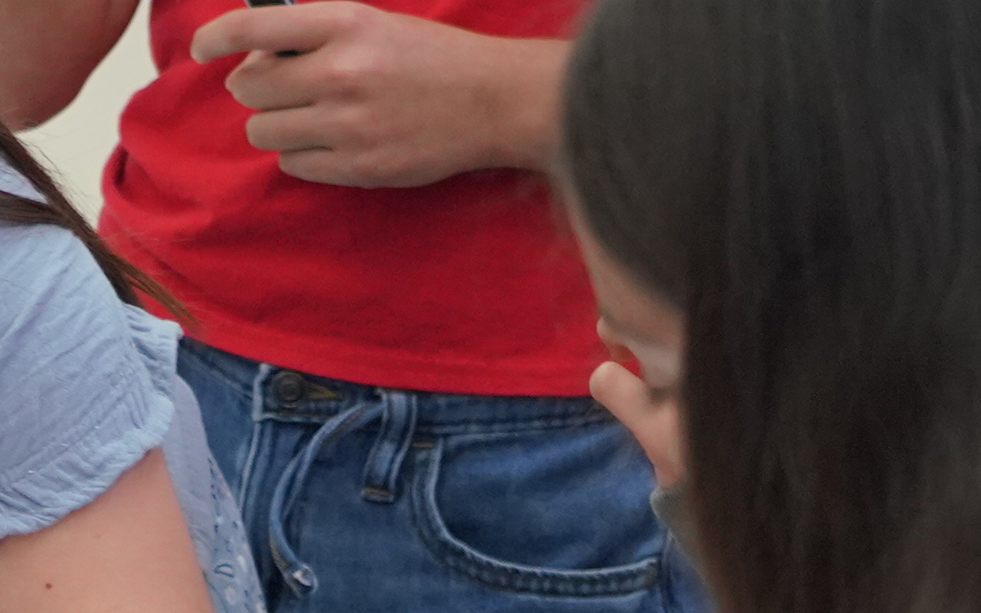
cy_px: 867
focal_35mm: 347
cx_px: -542
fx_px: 9279
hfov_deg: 6.0
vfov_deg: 3.8
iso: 1250
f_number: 4
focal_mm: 56
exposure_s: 1/160
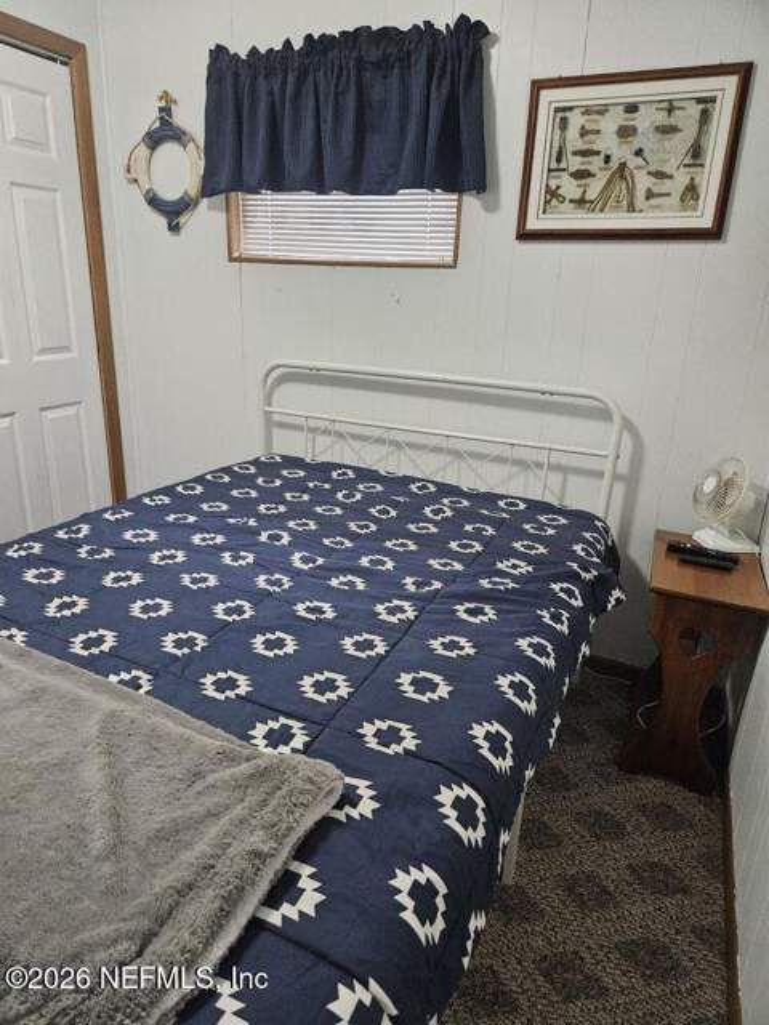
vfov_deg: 73.9
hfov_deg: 58.9
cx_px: 384
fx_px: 681
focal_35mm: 23
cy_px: 512
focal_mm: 5.4
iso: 800
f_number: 1.8
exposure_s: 1/120
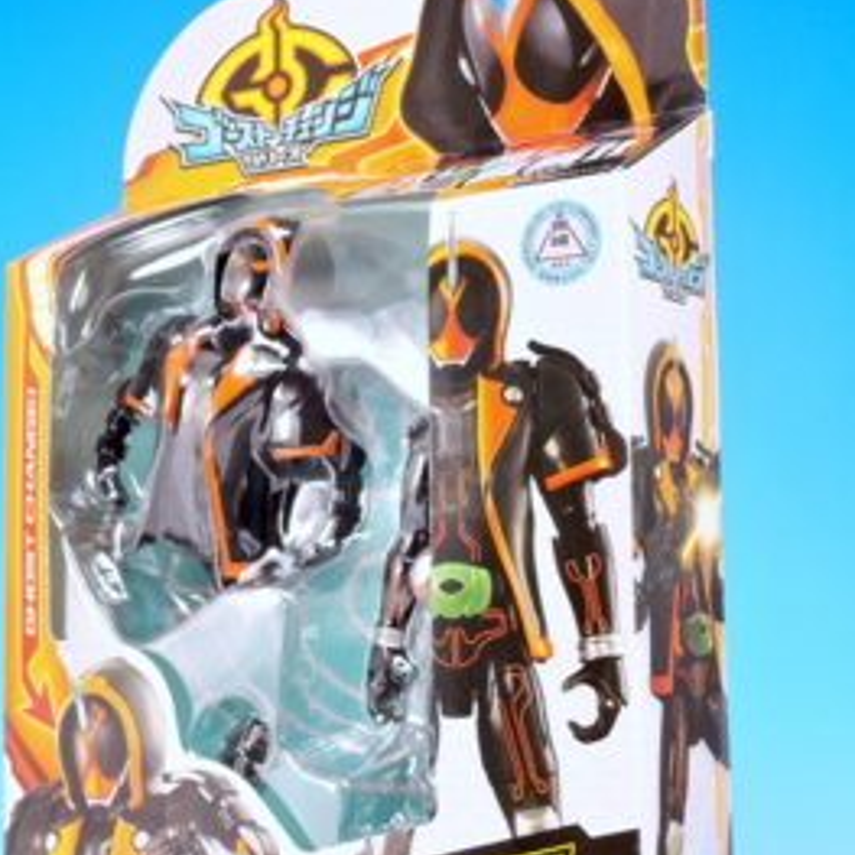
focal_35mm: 74
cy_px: 527
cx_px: 380
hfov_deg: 23.3
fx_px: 2068
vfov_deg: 23.3
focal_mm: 11.8
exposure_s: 1/5
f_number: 8
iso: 400
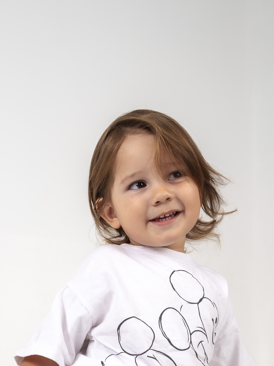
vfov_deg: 28.4
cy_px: 417
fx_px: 644
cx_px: 102
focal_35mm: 61
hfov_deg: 24.0
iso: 100
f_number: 7.1
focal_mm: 24
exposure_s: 1/125
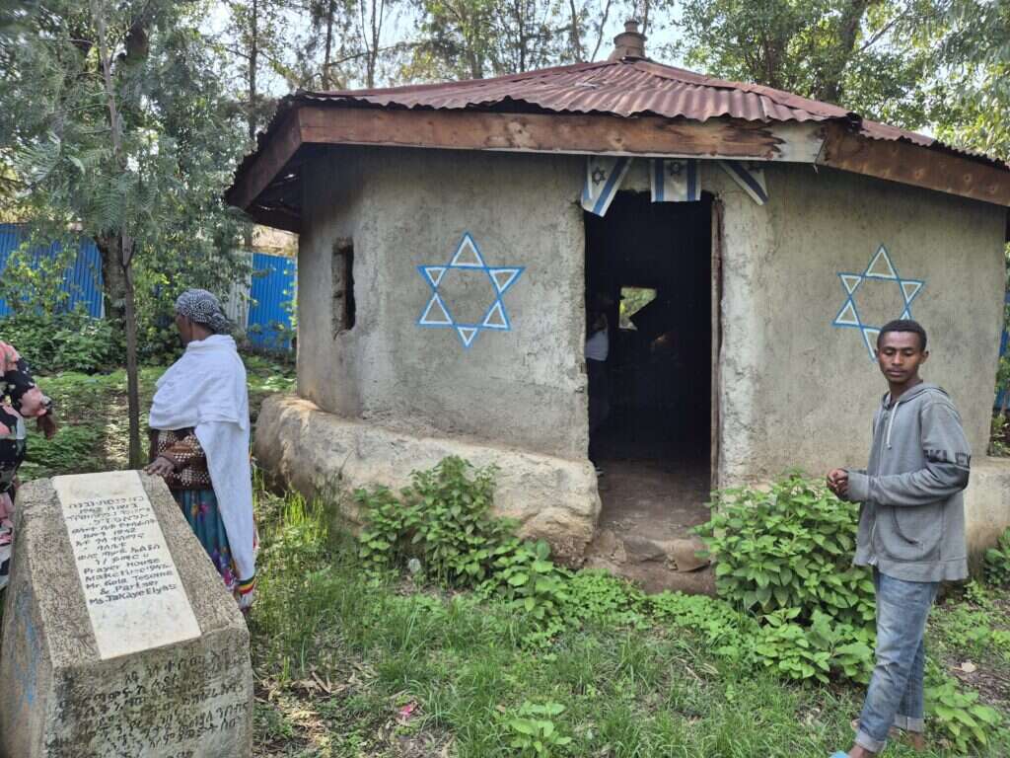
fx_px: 671
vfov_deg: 58.9
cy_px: 379
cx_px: 505
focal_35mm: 23
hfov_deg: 73.9
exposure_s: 1/240
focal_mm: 5.4
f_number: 1.8
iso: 25
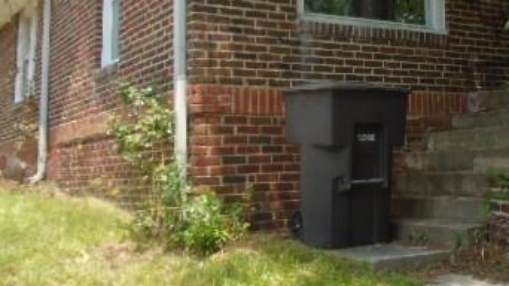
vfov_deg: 22.3
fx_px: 715
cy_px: 58
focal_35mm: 53
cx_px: 426
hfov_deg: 37.4
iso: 100
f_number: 3.2
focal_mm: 4.6
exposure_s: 1/400
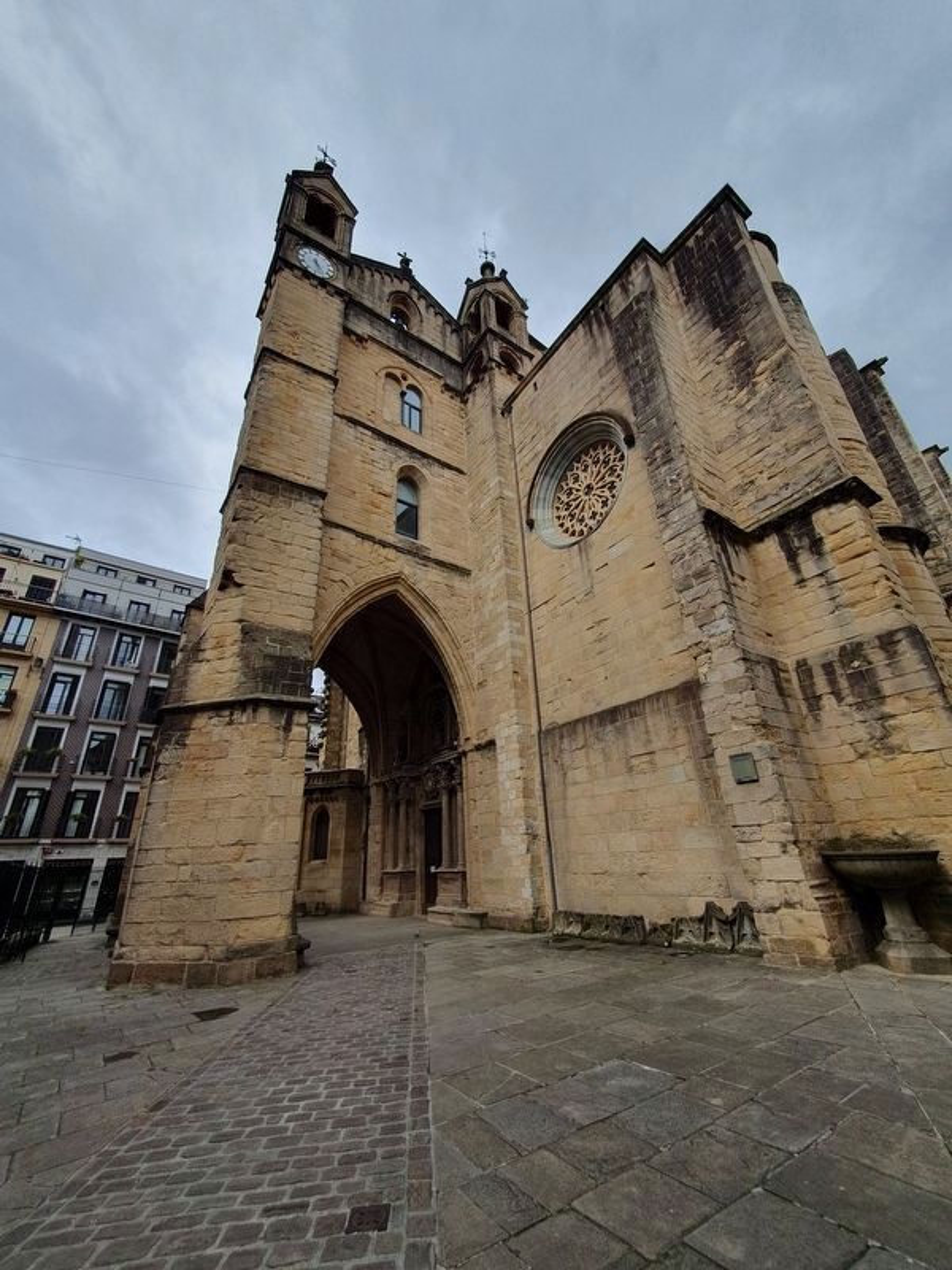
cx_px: 476
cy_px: 635
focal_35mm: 13
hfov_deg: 89.9
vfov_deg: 106.2
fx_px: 477
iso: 50
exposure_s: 1/954
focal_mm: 1.8
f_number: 2.2
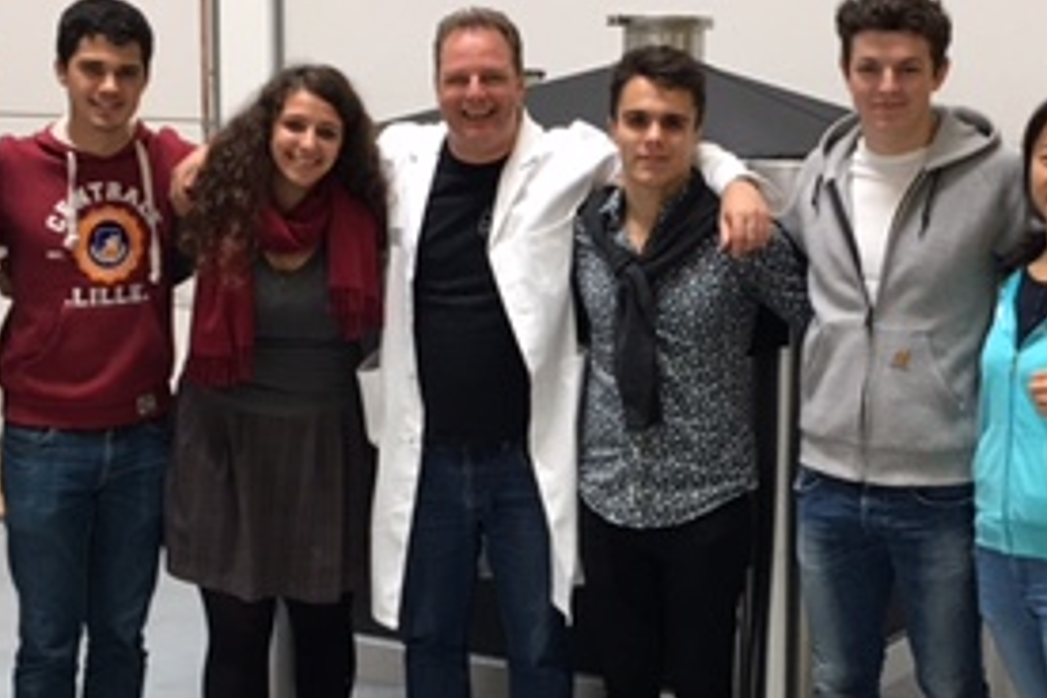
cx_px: 618
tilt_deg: -9.7
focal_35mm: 70
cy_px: 486
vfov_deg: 19.4
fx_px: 2036
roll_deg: -0.8
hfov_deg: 28.8
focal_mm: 4.15
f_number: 2.2
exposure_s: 1/33
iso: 40
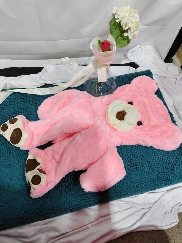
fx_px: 161
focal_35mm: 23
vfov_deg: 73.9
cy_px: 122
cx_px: 91
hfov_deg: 58.9
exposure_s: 1/100
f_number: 1.88
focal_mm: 5.56
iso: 867
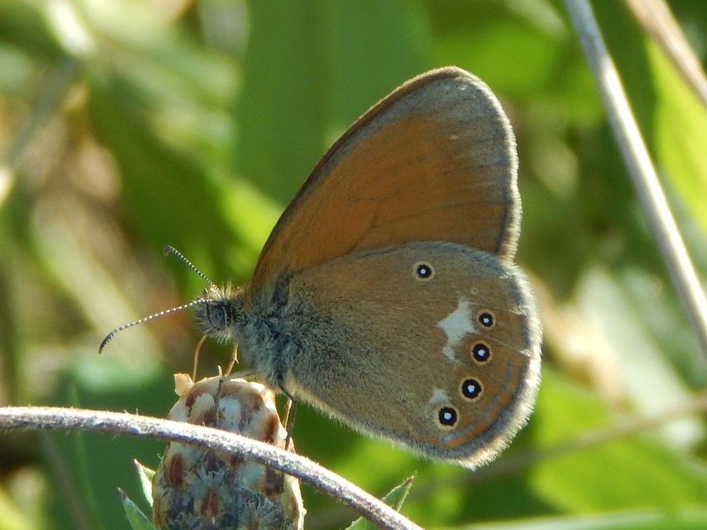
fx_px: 5699
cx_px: 354
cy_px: 265
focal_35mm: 279
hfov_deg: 7.1
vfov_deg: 5.3
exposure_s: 1/200
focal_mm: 50.1
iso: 125
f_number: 5.7
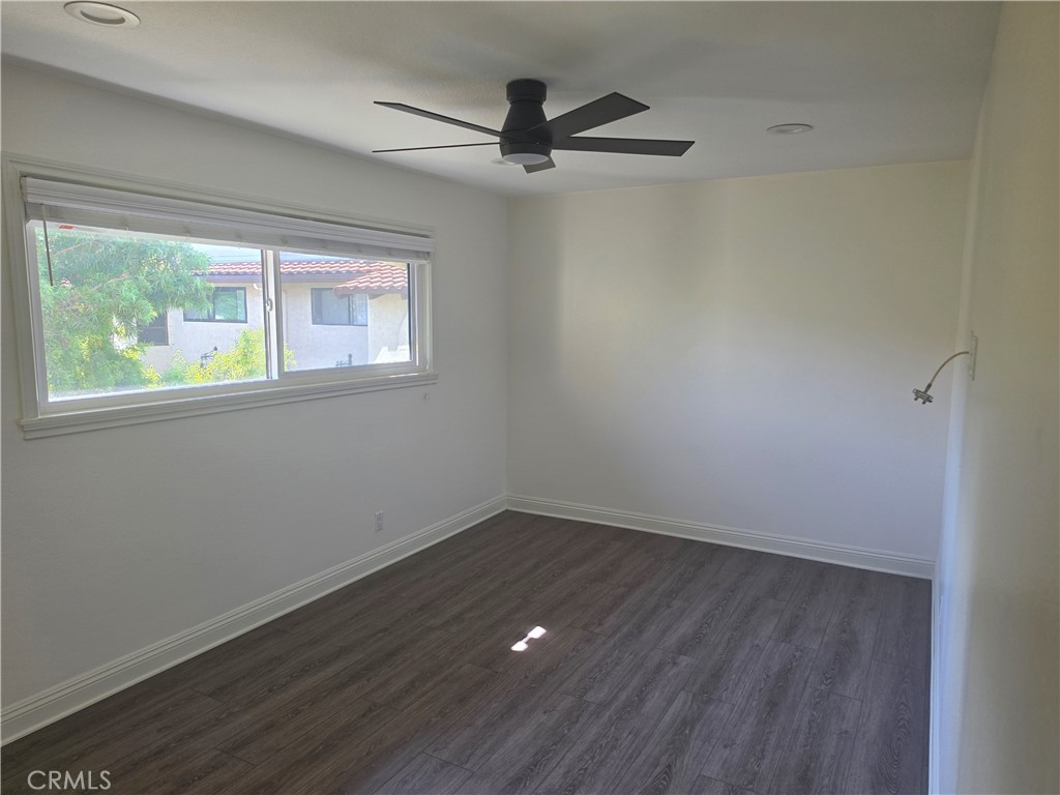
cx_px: 530
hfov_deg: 73.9
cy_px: 398
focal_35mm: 23
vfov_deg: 58.9
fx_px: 704
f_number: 1.4
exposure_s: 1/180
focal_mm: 6.5
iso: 80
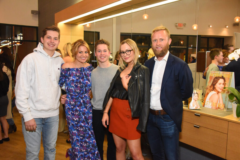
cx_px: 120
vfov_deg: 41.1
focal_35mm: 32
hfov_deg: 58.7
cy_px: 80
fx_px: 213
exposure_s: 1/125
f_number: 6.3
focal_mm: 32
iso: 6400
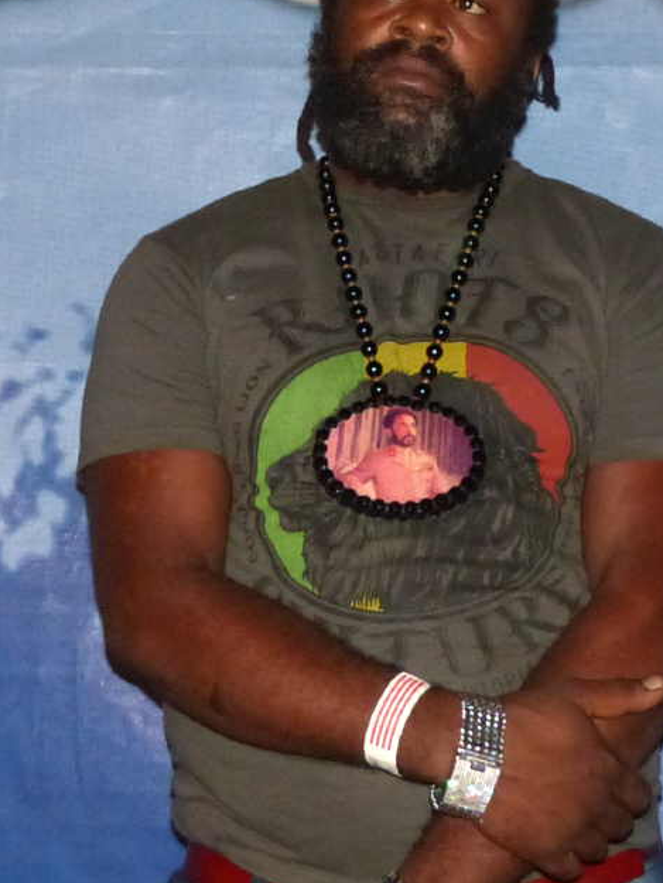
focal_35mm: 40
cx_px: 346
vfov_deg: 46.8
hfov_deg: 36.0
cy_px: 473
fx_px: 1021
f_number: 2.8
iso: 400
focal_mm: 4.5
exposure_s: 1/60
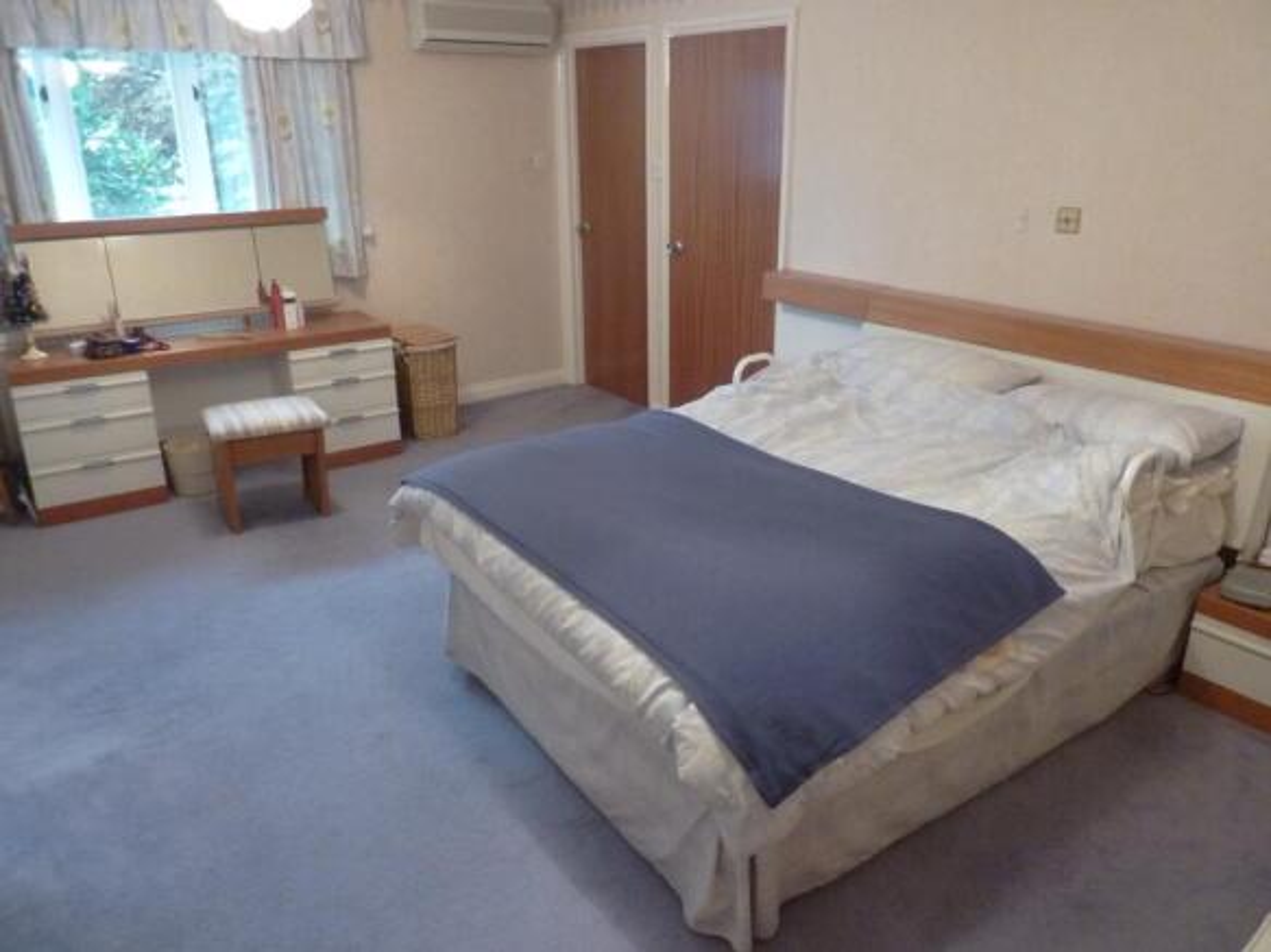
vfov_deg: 54.9
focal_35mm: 25
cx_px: 636
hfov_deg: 69.4
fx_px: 918
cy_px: 476
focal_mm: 4.1
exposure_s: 1/15
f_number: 3.3
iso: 400
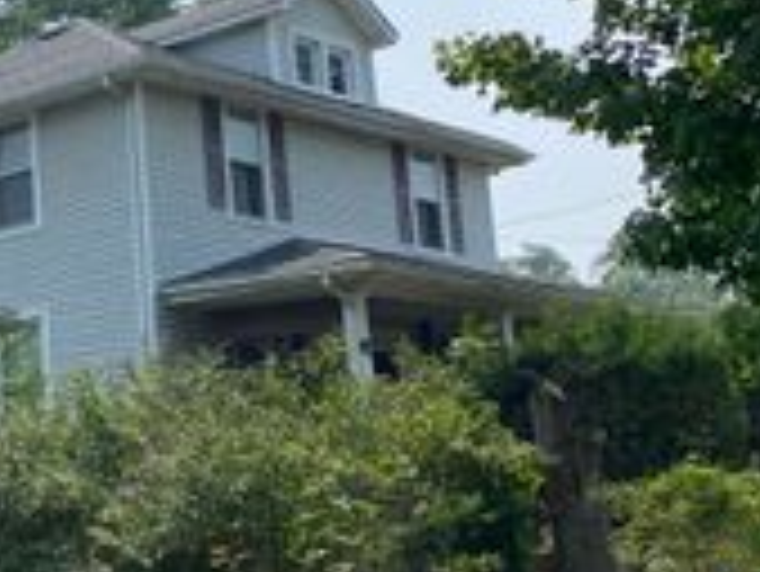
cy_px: 277
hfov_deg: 21.8
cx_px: -319
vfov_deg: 19.2
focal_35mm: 77
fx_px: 1692
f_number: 1.8
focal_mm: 4.25
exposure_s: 1/4608
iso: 32
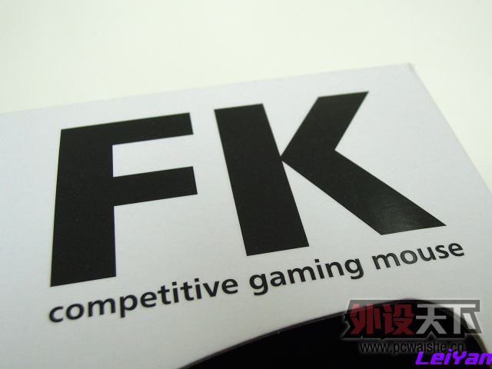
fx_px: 569
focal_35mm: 40
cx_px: 246
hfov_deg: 46.8
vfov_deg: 36.0
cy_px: 184
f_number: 3.3
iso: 400
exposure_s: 1/25
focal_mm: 7.2
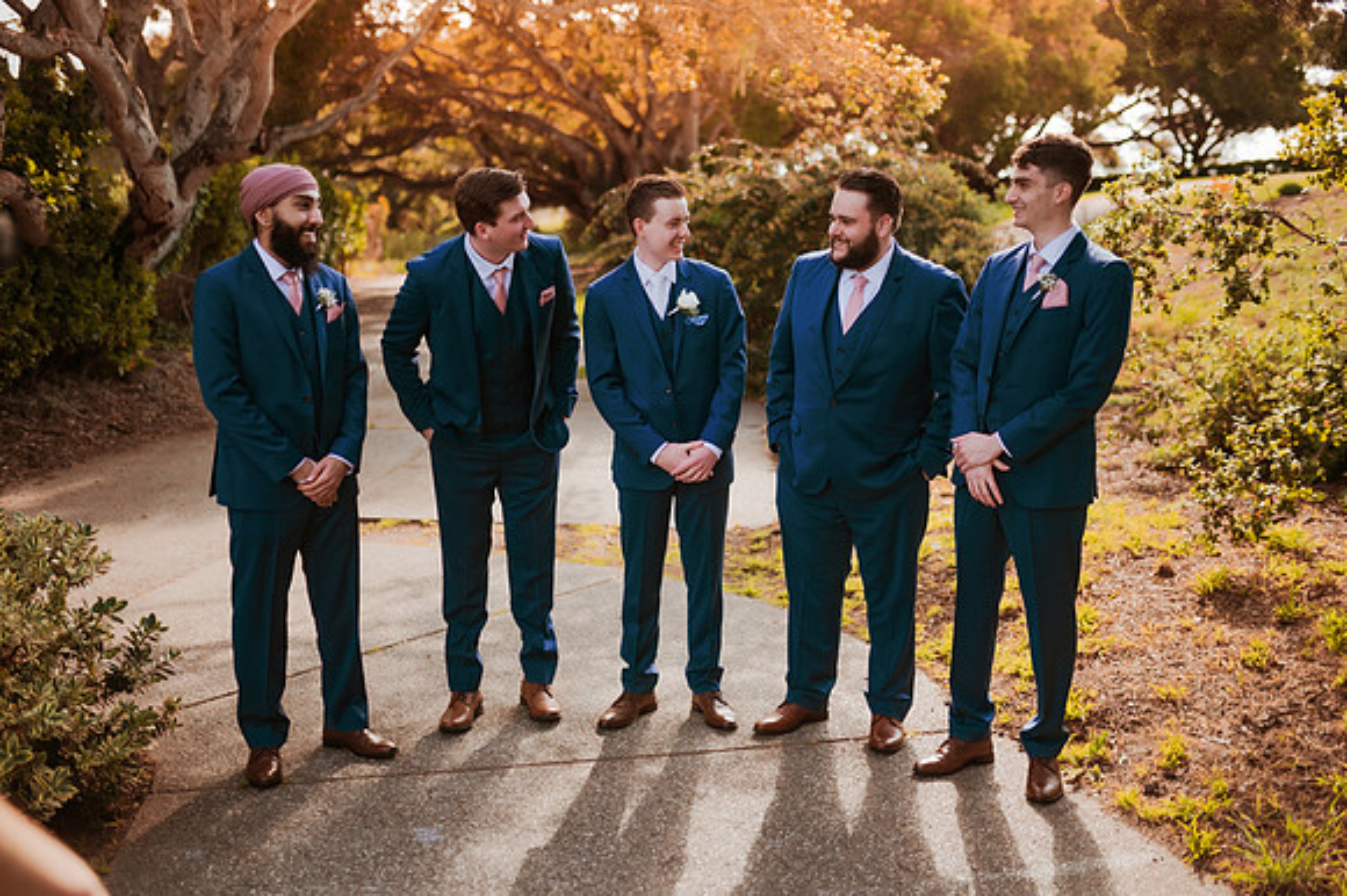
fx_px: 1309
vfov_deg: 37.8
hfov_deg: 54.5
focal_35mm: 35
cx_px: 674
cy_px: 448
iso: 320
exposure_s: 1/5000
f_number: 1.4
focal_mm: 35
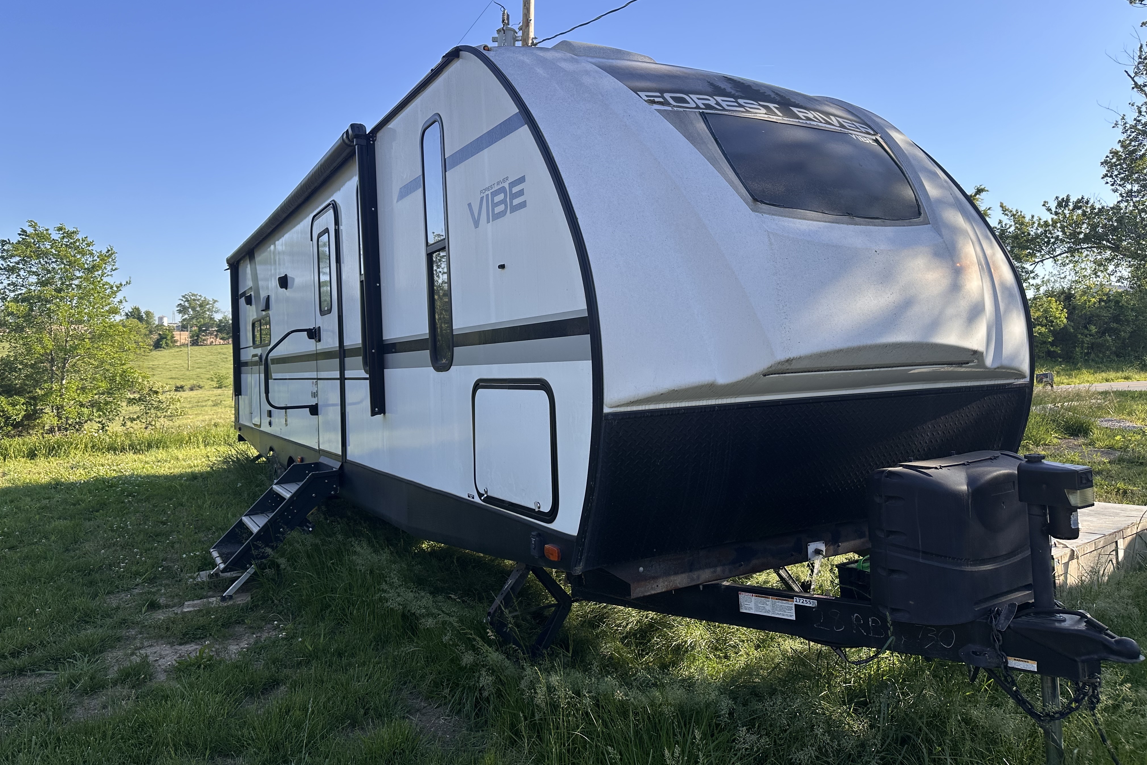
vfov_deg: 51.2
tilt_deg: +3.1
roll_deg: +0.0
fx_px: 796
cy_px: 353
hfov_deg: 71.5
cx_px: 574
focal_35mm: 25
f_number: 1.78
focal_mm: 6.86
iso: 80
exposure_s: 1/1845
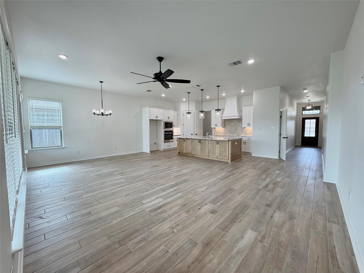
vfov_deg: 85.7
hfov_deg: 102.1
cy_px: 136
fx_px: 147
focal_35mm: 14
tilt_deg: -2.8
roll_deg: +0.2
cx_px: 182
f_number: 2.2
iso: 100
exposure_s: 1/120
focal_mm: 2.22
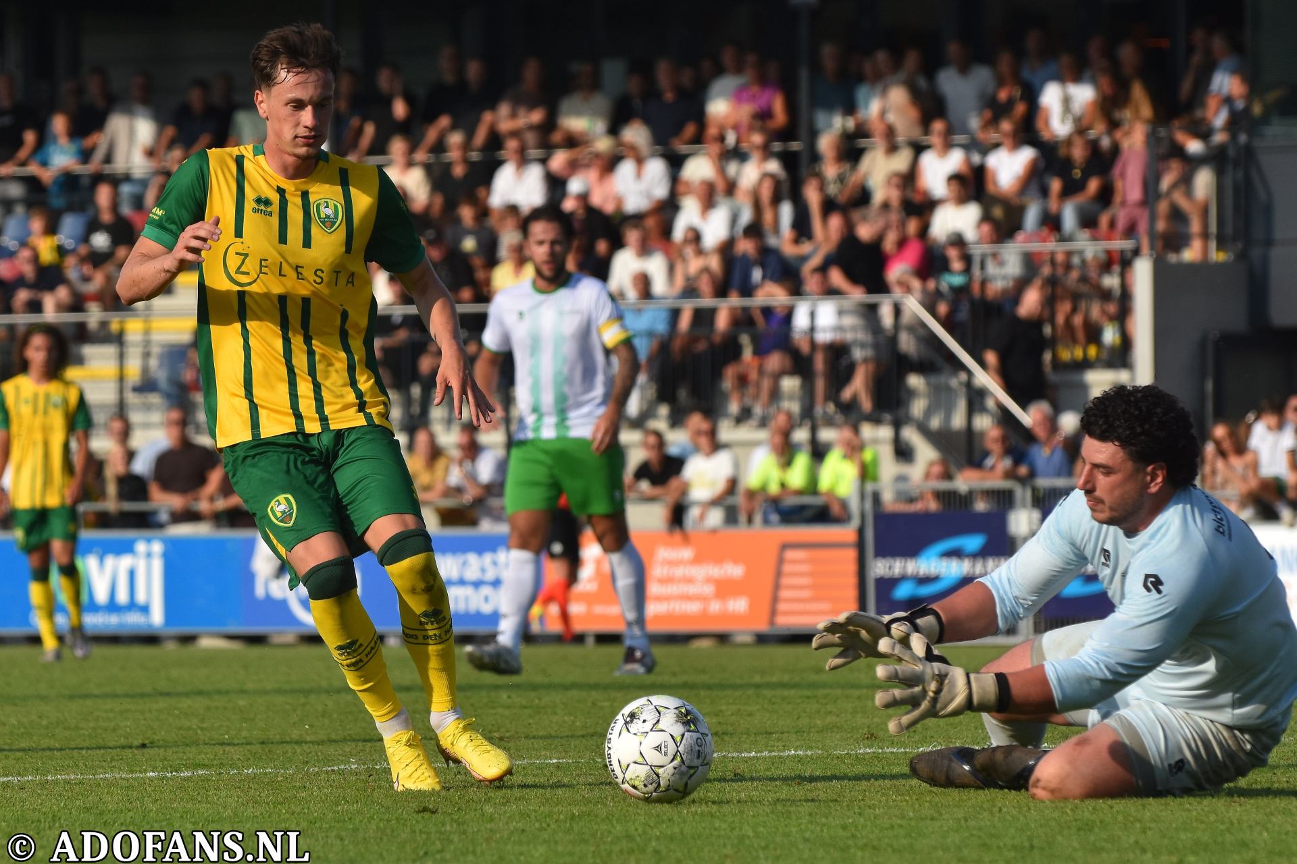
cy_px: 432
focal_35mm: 262
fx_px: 9457
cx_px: 648
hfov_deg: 7.8
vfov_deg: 5.2
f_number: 4.5
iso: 250
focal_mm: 175
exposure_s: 1/1600
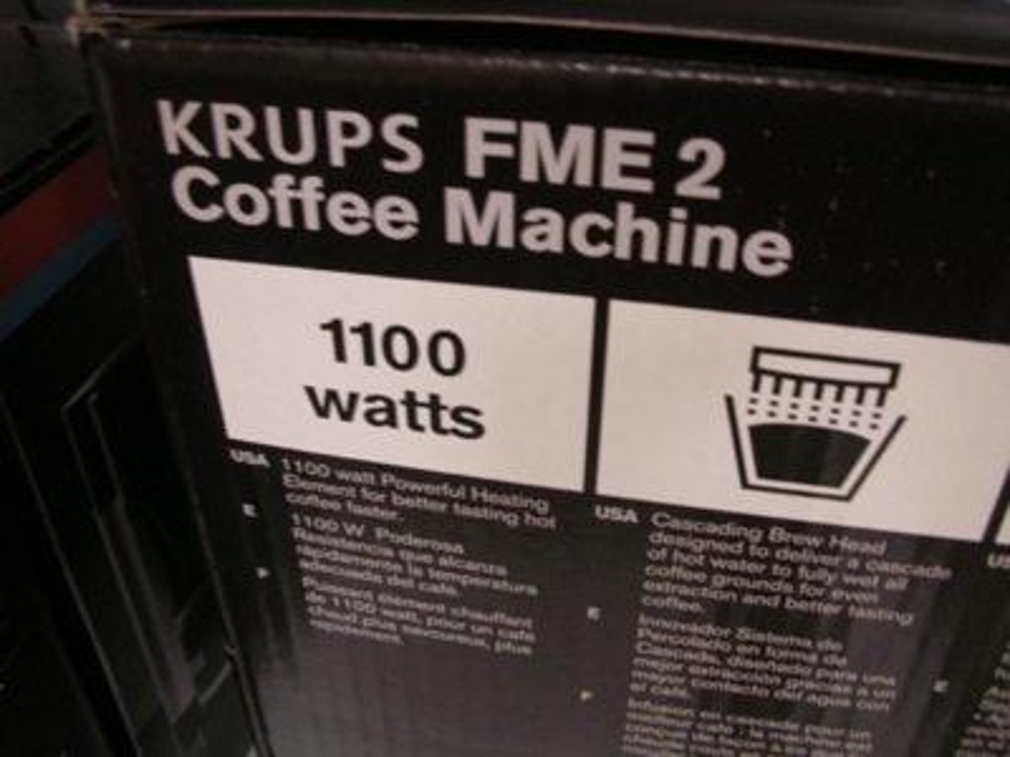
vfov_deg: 40.7
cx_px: 505
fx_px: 1021
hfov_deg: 52.6
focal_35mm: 35
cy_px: 378
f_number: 2.8
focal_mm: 5.8
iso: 200
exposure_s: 1/8
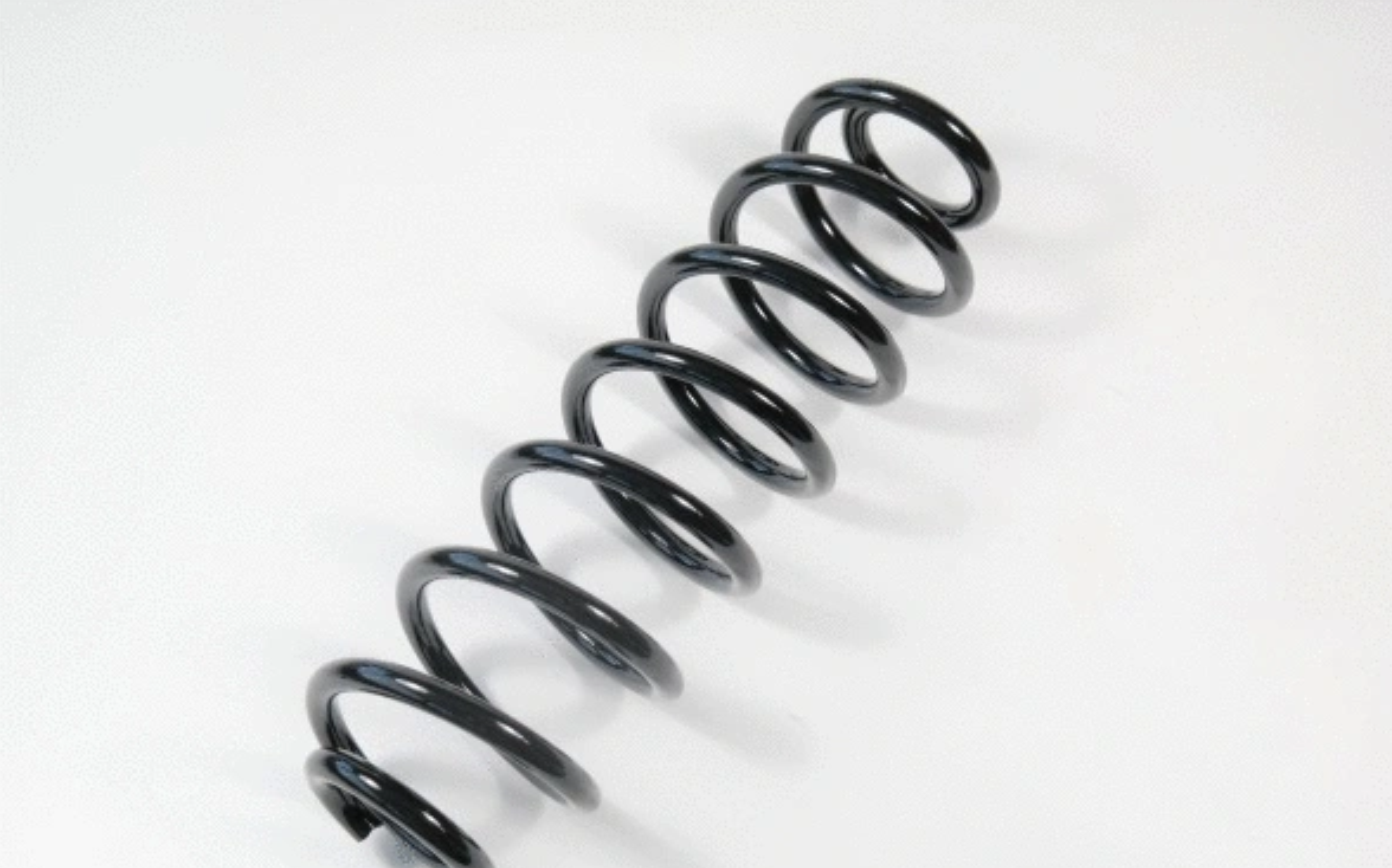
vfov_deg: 24.8
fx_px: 1972
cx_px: 708
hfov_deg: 38.9
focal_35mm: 52
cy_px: 468
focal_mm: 33
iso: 200
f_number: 4.5
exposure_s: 1/50
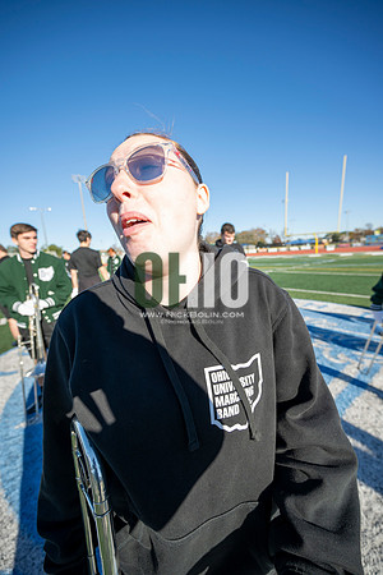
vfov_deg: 104.3
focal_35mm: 14
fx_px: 223
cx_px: 192
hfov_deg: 81.2
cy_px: 288
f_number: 4
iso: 160
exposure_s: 1/800
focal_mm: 14
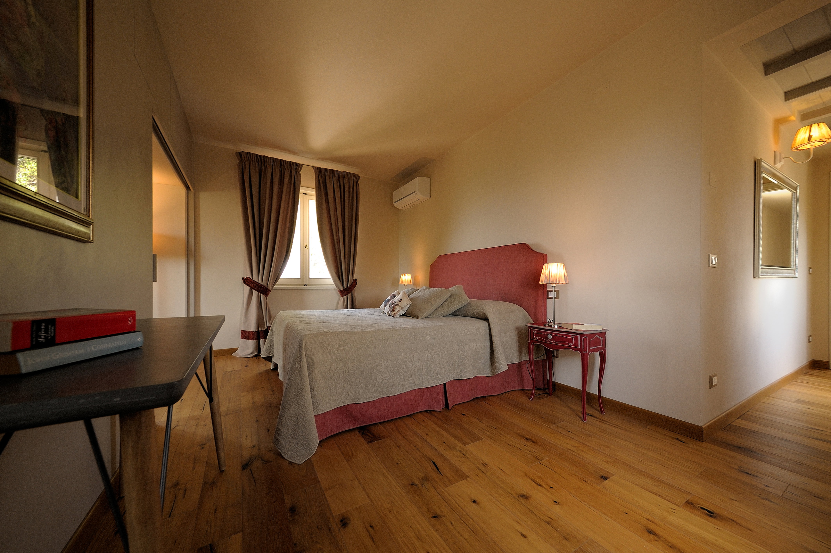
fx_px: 277
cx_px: 416
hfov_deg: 112.7
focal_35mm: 12
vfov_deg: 89.9
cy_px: 276
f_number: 8
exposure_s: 1/15
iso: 800
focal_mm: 12
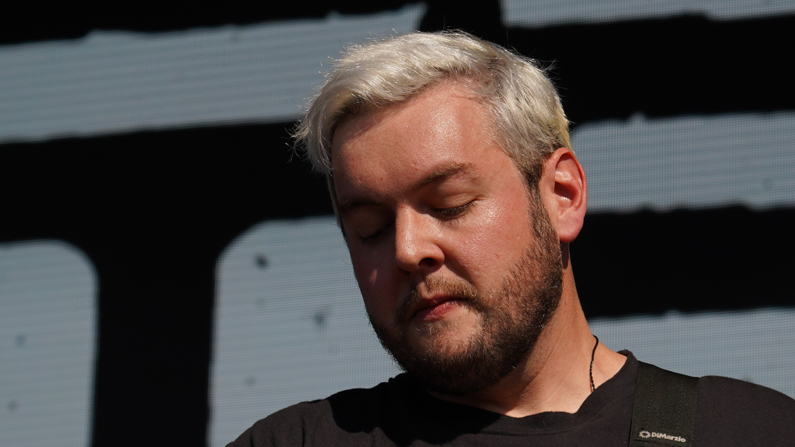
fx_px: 5396
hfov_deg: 8.4
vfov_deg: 4.7
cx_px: 663
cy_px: 515
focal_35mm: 256
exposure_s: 1/640
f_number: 8
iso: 100
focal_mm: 105
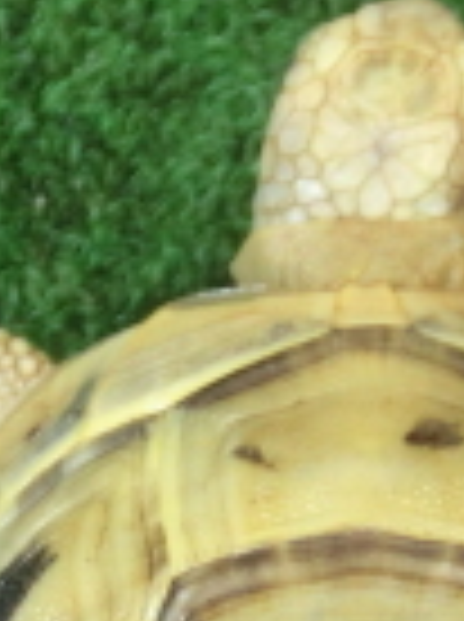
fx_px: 2331
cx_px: 333
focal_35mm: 130
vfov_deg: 13.9
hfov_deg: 11.3
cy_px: 1044
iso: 320
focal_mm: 5
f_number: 3
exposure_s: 1/60
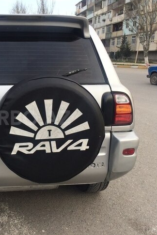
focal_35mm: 41
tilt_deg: -14.2
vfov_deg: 47.4
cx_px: 21
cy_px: 118
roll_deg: +2.6
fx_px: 268
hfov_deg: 31.4
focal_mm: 4.15
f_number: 2.2
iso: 32
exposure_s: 1/391
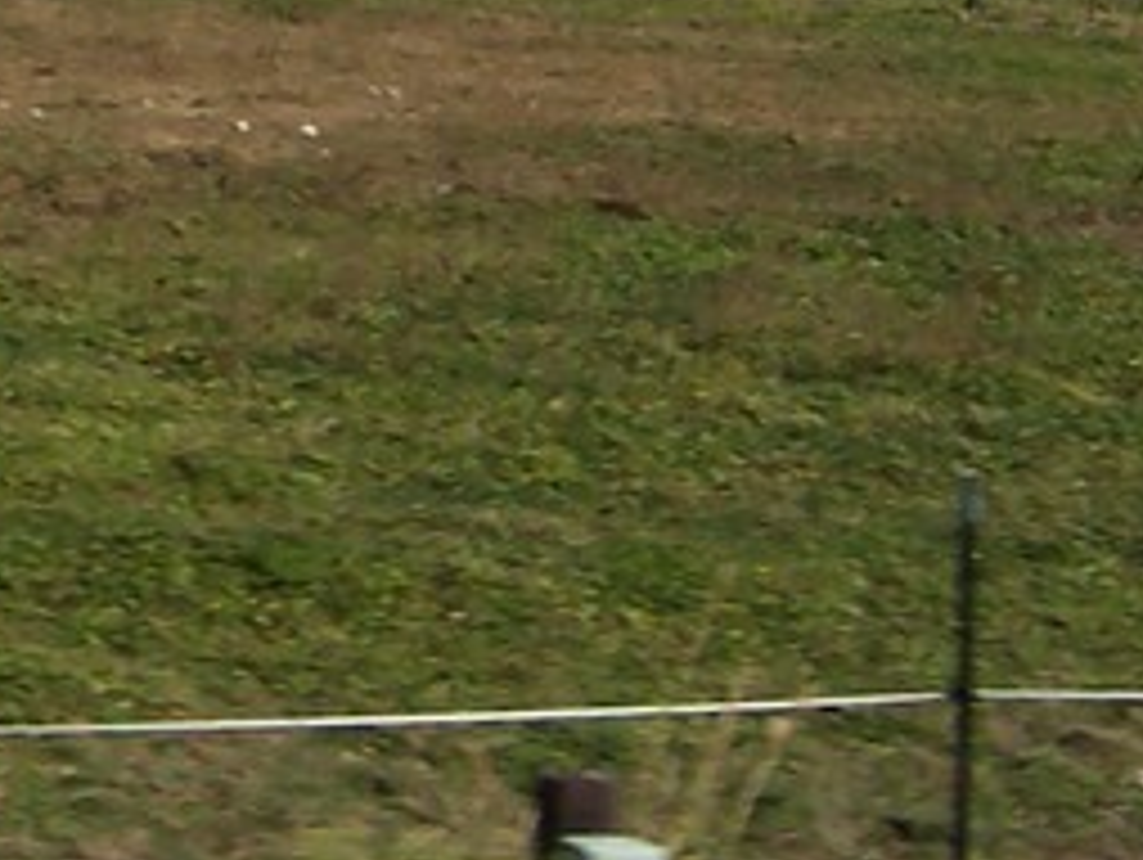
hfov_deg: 12.9
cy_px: -482
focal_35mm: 144
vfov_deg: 10.0
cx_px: -590
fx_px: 4759
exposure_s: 1/750
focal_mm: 5.6
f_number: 5.6
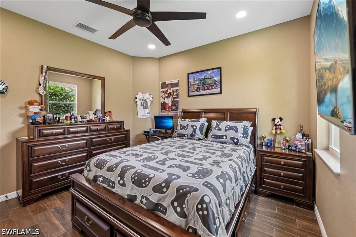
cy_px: 118
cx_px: 178
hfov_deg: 104.3
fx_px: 138
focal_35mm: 14
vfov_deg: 81.2
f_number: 8
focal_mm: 14
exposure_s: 1/8
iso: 400
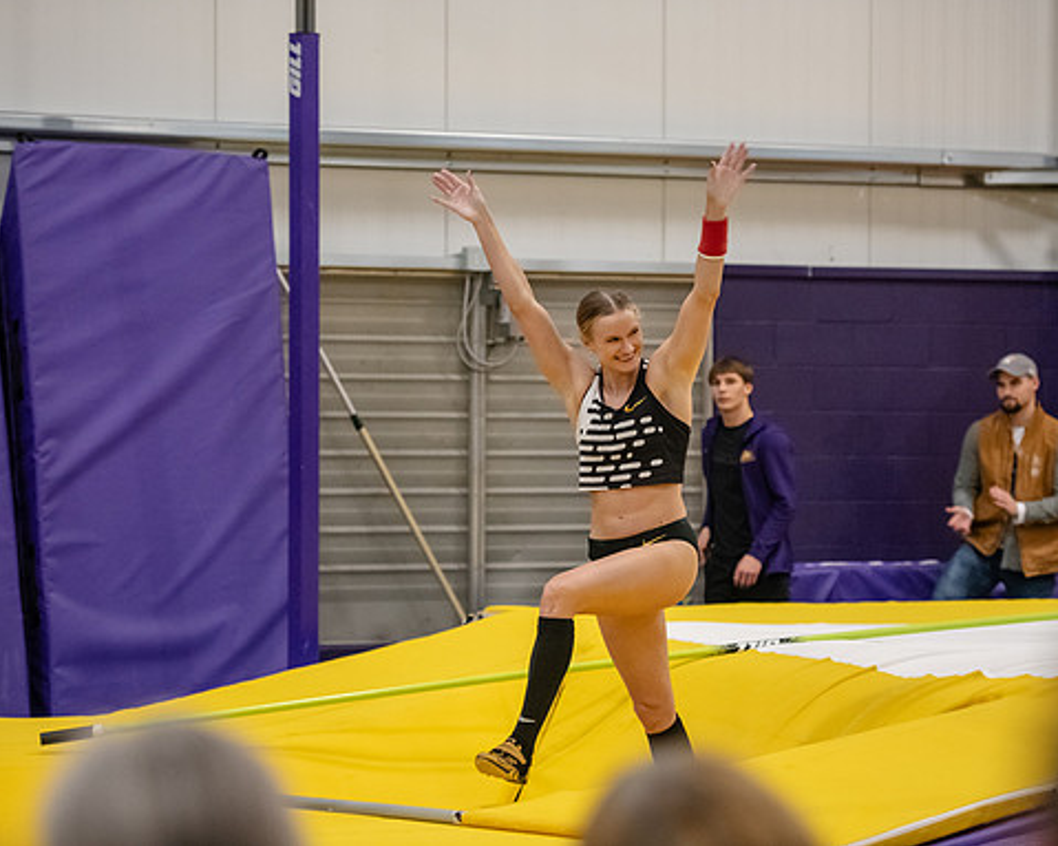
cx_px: 552
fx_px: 3632
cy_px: 421
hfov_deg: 16.6
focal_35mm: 116
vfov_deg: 13.3
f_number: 2.8
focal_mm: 102
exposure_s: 1/800
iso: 6400
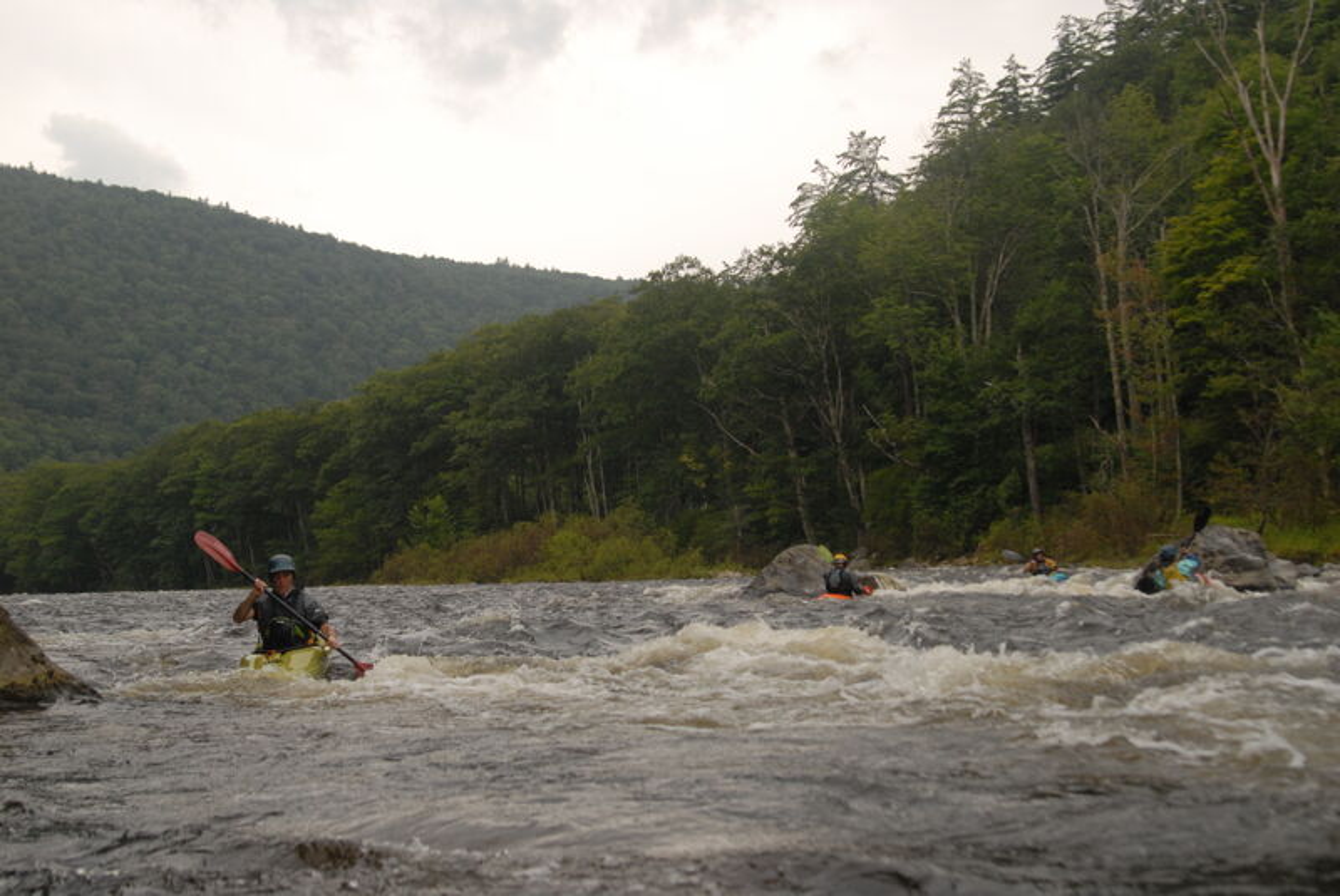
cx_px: 670
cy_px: 448
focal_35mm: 42
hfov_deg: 46.4
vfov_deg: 32.0
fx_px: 1565
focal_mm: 28
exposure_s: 1/250
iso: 250
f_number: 4
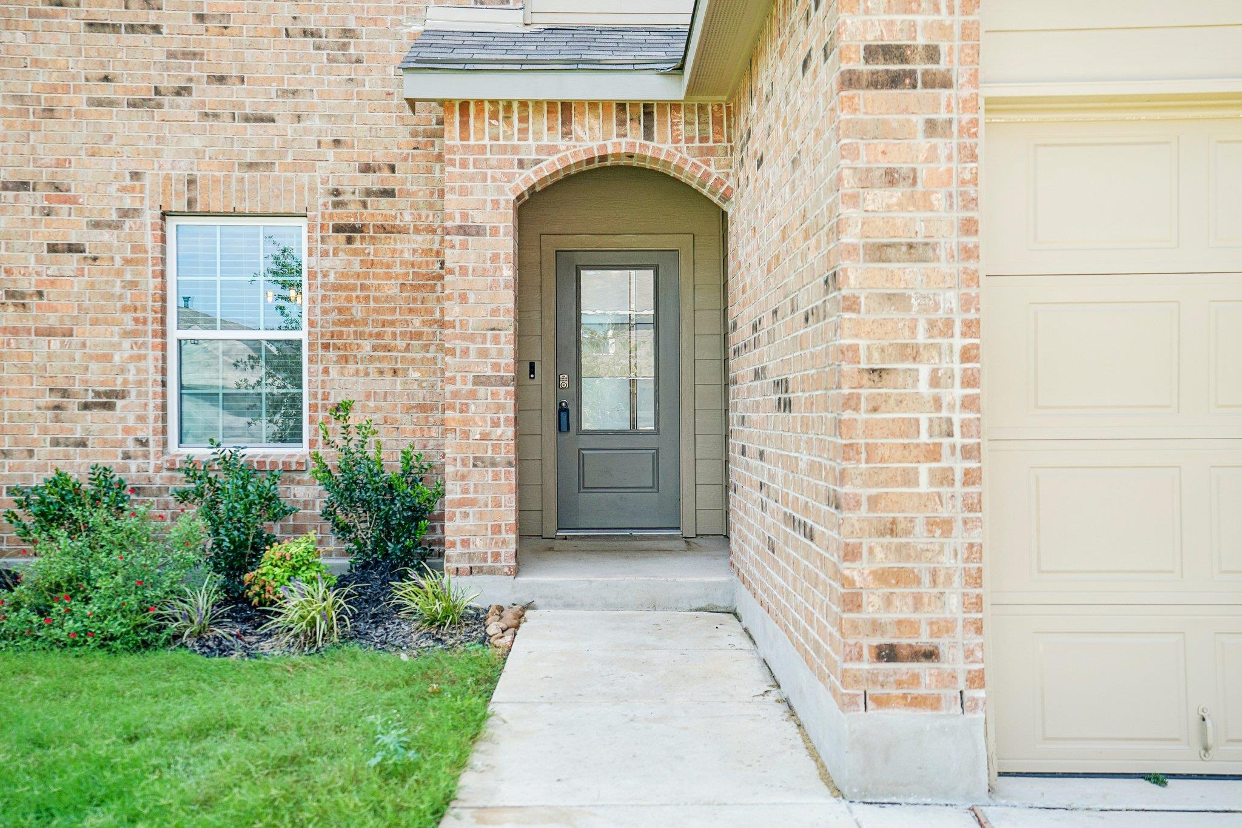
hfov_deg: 54.4
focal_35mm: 35
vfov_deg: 37.8
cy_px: 414
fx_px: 1207
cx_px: 621
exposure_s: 1/500
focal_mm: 35
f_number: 2.8
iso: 200
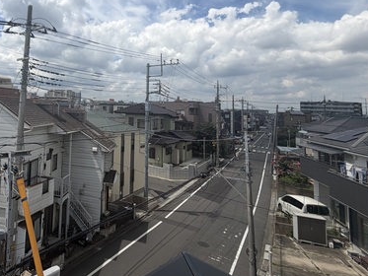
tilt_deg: +6.7
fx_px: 255
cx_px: 82
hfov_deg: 66.1
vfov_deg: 55.1
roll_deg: -1.8
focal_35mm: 24
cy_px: 83
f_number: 2.2
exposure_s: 1/1339
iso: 20
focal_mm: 2.22
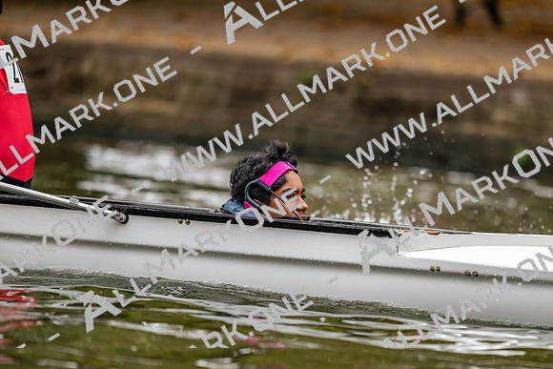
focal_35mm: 400
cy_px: 184
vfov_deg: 3.4
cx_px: 276
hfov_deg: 5.2
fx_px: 6146
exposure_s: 1/2000
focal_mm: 400
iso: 2800
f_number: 4.5
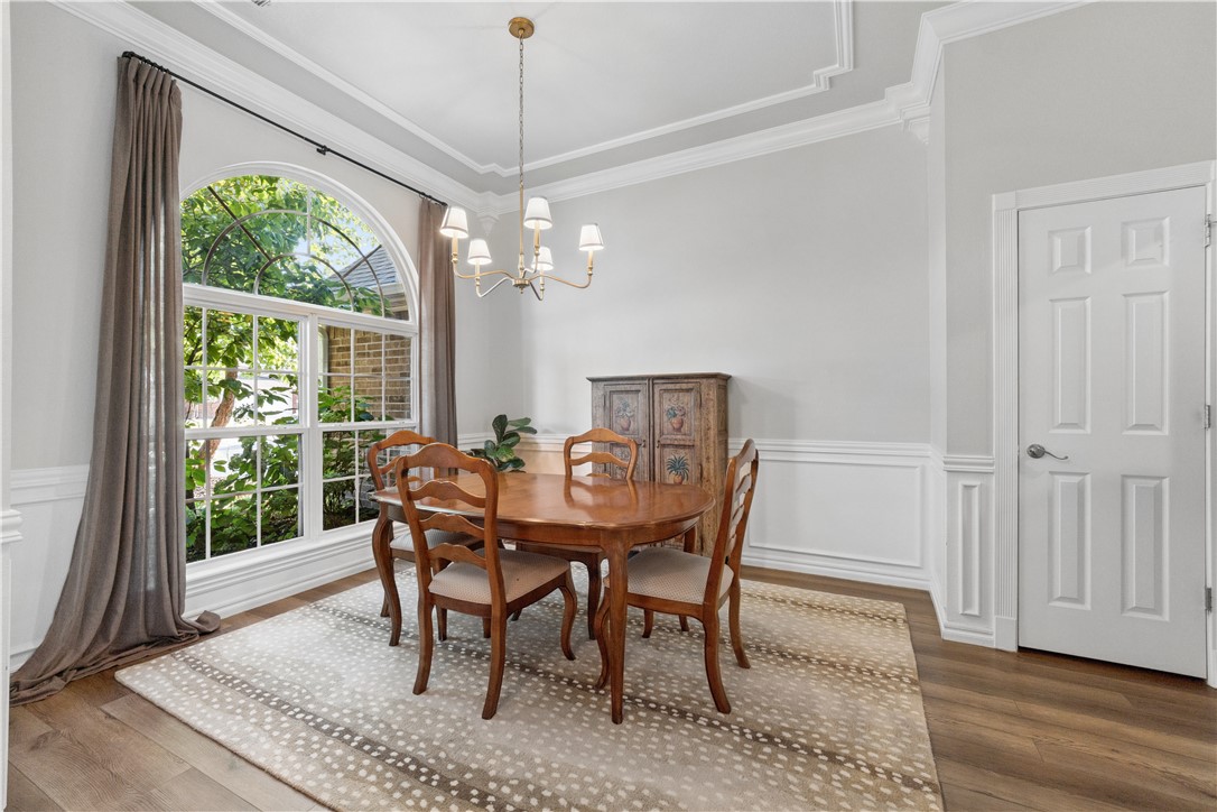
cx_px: 608
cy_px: 406
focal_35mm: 14
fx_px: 456
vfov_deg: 83.3
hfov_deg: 106.3
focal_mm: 9
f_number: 8
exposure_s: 1/30
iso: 320
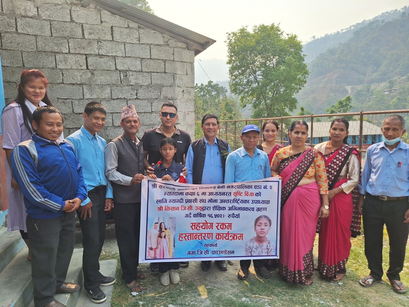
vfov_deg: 58.9
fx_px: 272
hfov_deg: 73.9
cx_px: 204
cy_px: 154
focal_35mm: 23
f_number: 1.8
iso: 40
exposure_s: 1/1284
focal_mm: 5.54
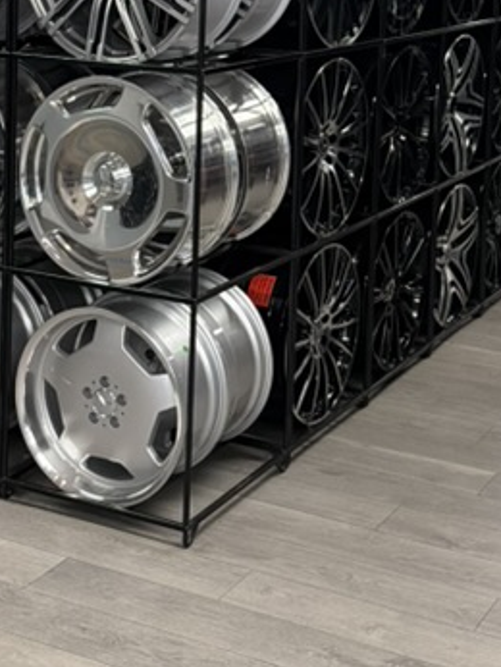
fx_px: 1368
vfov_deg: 26.3
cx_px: 260
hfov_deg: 20.7
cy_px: 42
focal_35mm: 71
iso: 400
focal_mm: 6.76
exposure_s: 1/120
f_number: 1.78
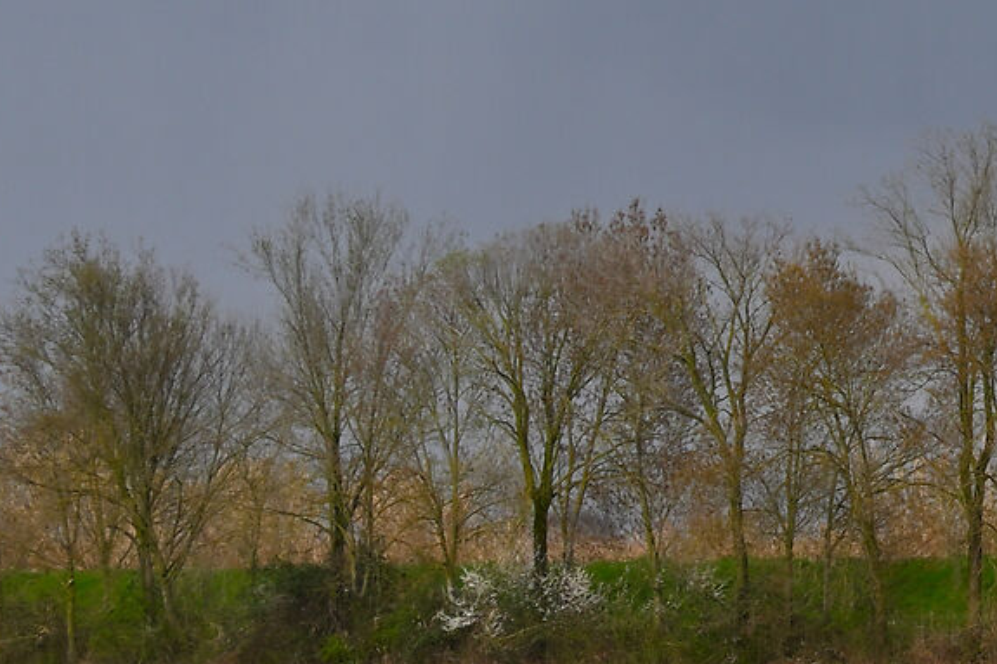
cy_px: -291
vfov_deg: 4.4
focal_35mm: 313
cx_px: 2027
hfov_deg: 6.4
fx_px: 8665
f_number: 13
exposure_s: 1/50
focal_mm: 50
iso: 100
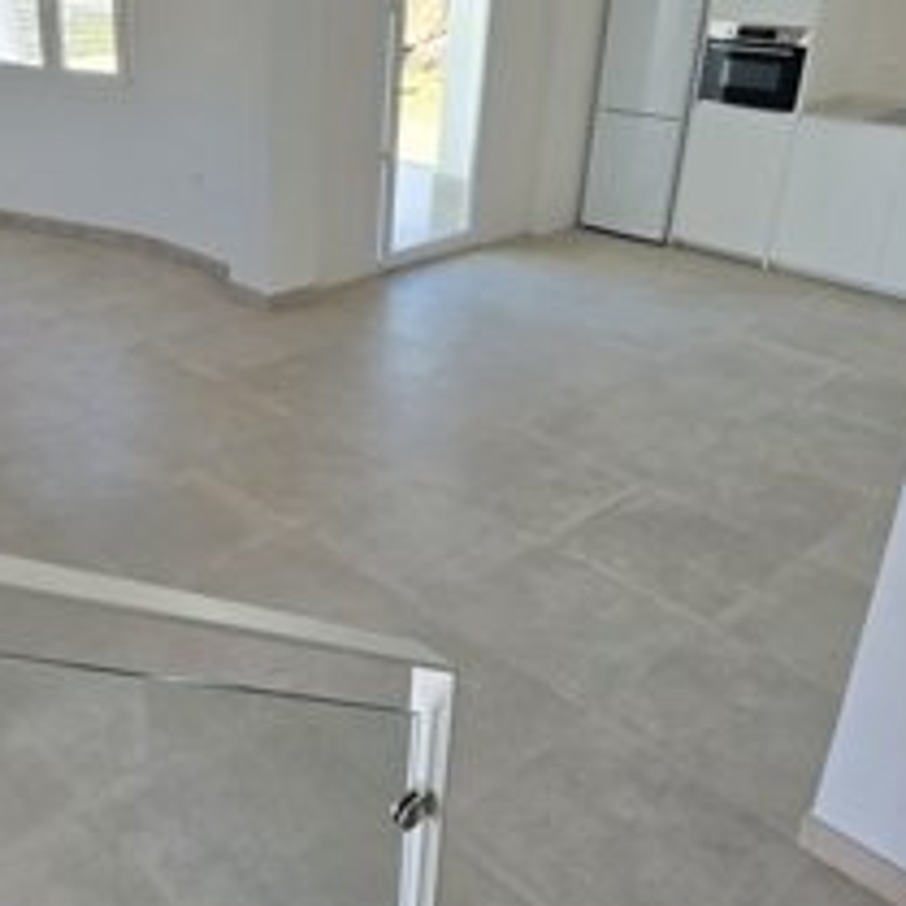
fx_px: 1036
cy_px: 377
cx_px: 290
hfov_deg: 46.4
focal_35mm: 35
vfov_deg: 47.0
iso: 50
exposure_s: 1/180
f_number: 1.7
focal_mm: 6.3
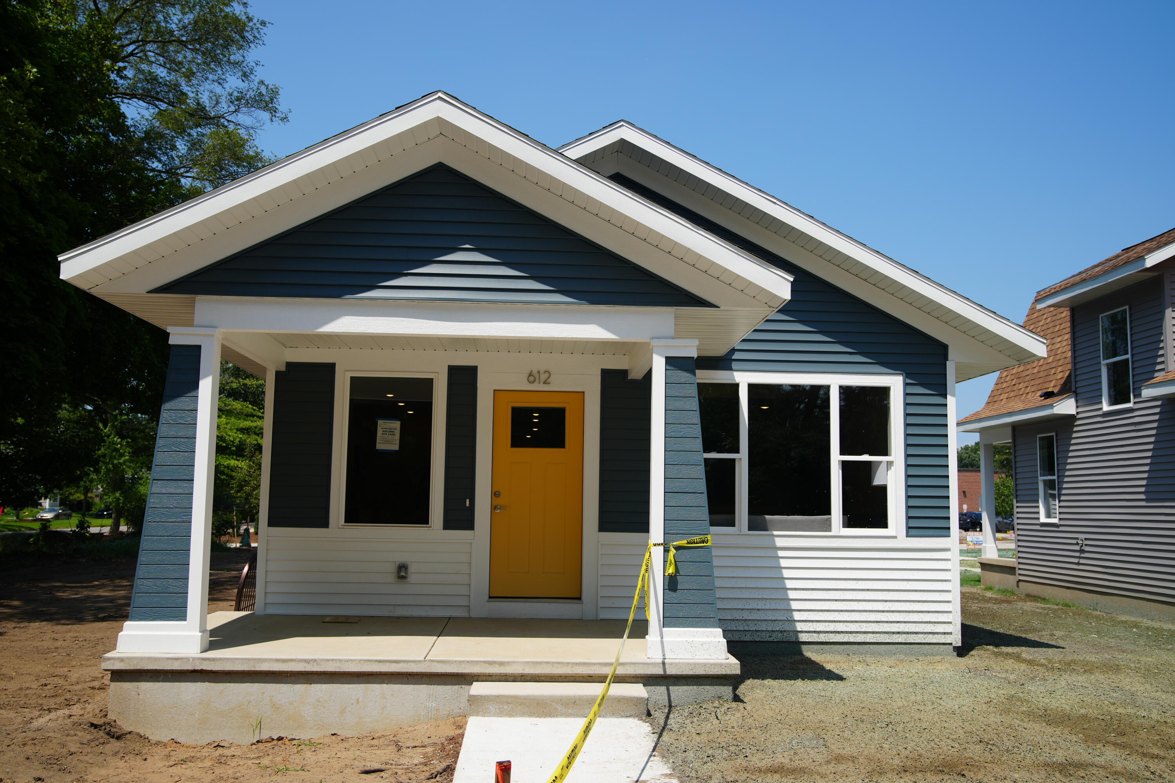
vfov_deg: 42.3
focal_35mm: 31
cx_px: 588
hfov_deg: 60.3
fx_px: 1012
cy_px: 392
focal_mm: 31
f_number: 5
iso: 100
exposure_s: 1/800
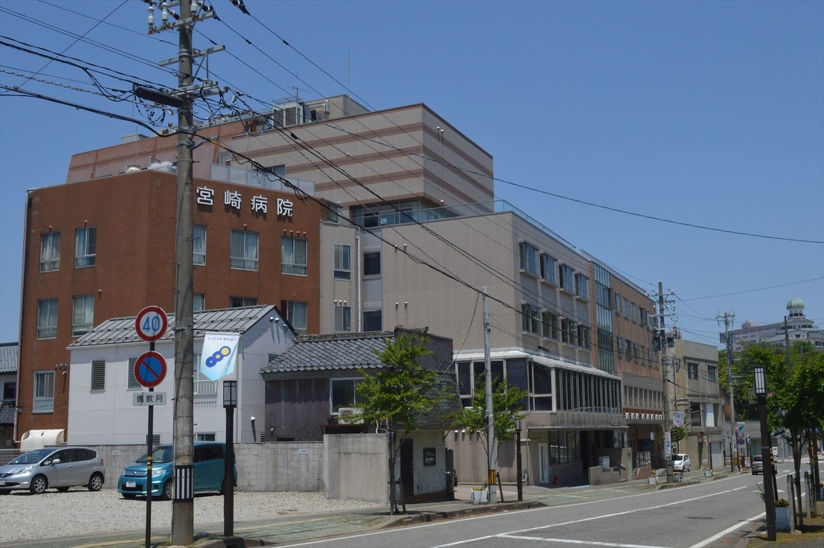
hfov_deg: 53.2
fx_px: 823
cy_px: 274
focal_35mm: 36
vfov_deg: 36.8
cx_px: 412
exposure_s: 1/500
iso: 400
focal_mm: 24
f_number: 11
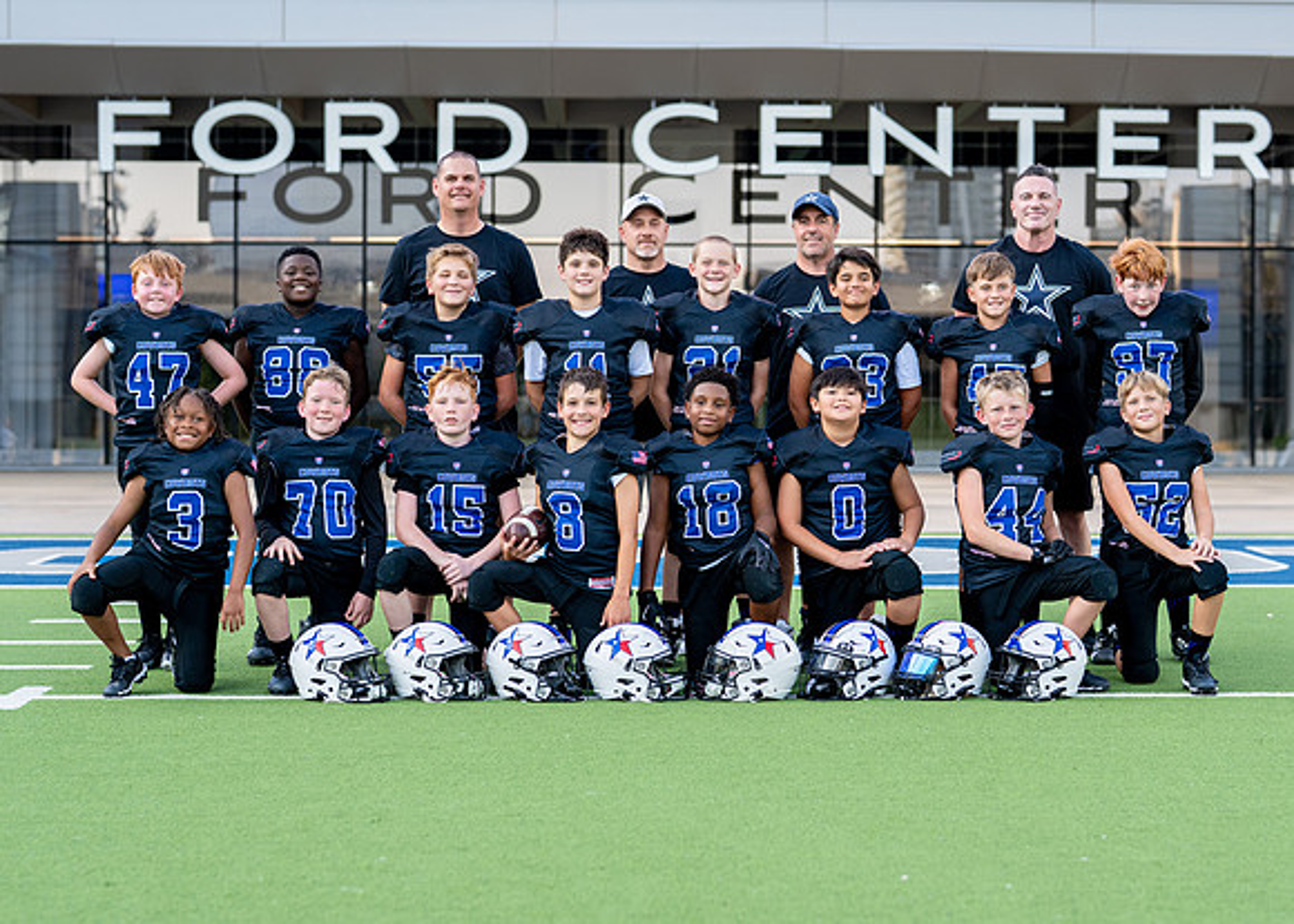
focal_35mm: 73
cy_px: 423
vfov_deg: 19.5
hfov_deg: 27.1
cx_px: 723
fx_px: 2687
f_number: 2
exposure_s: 1/800
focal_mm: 50
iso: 200
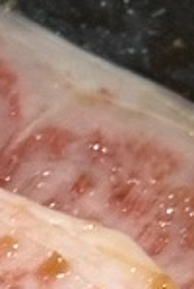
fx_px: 2752
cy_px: 394
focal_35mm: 342
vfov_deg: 6.0
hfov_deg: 4.0
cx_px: -118
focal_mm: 6.76
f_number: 1.78
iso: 320
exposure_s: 1/40
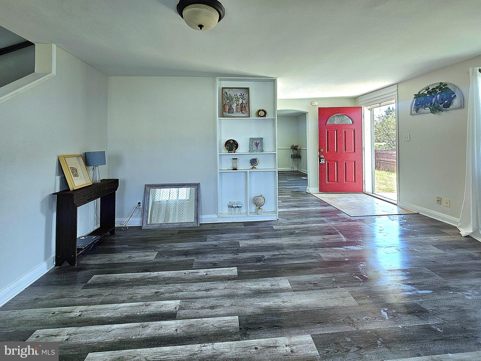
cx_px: 240
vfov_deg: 89.9
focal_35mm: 13
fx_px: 181
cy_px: 180
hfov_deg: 106.2
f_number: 2.2
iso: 64
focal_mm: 2.2
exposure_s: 1/60.2
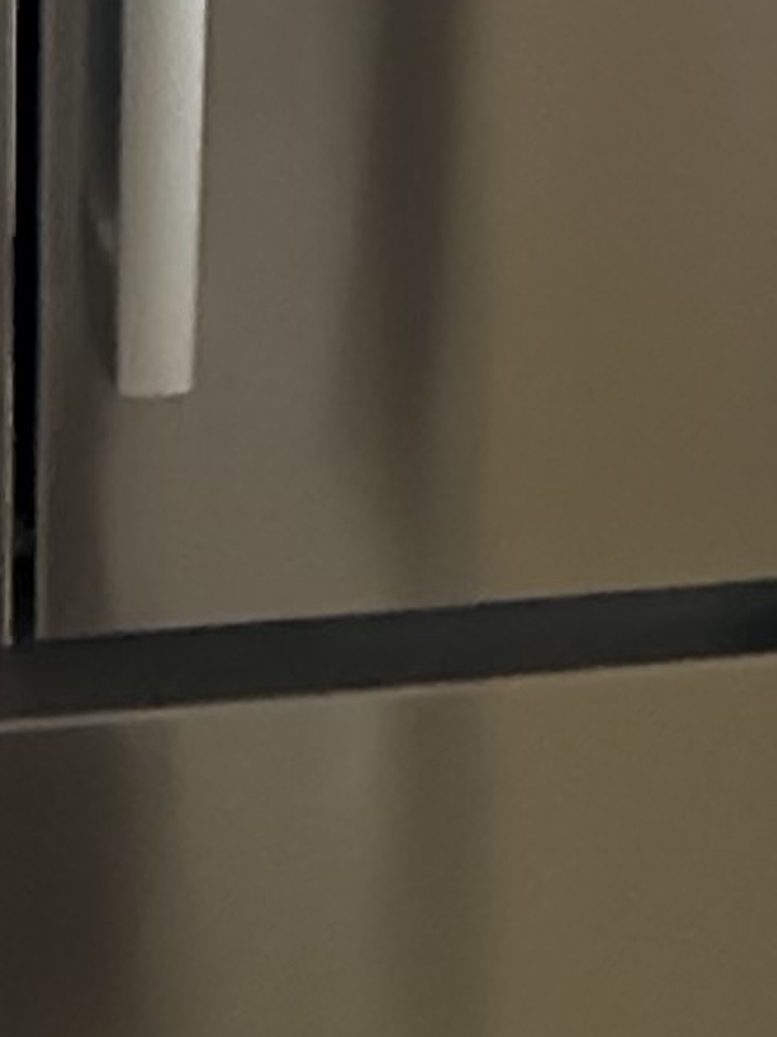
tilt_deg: -21.2
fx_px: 2905
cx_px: -5
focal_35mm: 97
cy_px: -48
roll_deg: -0.5
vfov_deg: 19.5
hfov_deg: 15.0
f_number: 2.2
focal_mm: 2.22
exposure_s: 1/59
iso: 1600
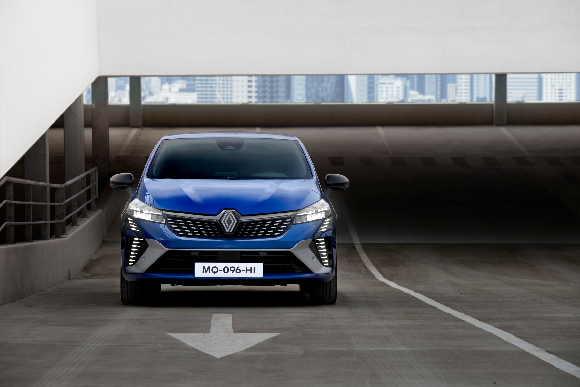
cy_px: 194
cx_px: 290
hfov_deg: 15.8
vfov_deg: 10.6
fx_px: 2095
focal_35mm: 130
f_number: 8
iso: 100
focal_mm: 130
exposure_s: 1/80
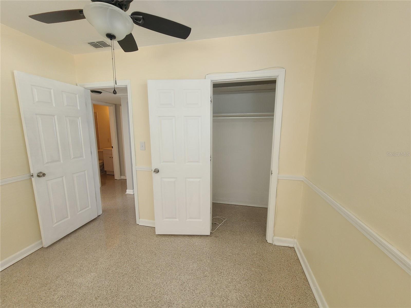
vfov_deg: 89.9
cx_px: 206
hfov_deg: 106.2
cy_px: 154
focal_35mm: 13
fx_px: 154
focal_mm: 2.2
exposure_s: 1/60
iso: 200
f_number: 2.2
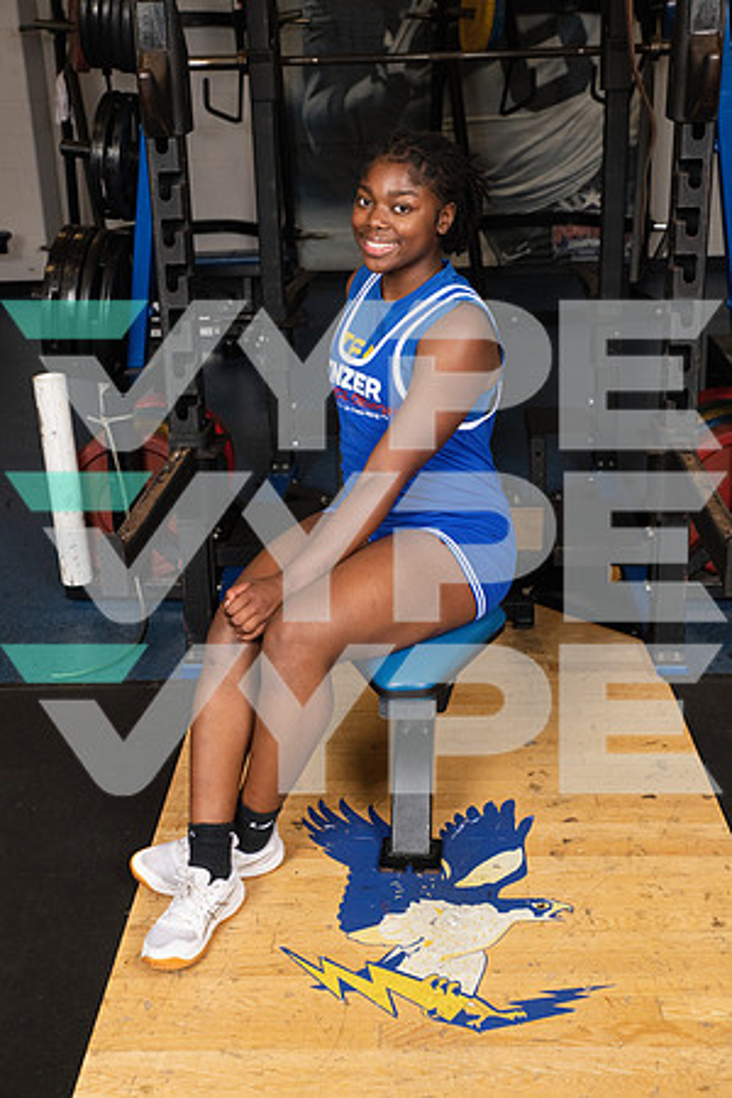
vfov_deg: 42.7
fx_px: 1403
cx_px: 366
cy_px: 549
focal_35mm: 46
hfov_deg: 29.2
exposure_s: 1/250
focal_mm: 46
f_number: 7.1
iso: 800
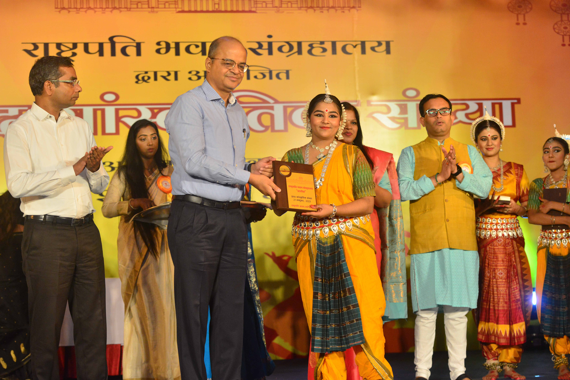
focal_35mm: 70
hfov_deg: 28.8
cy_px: 190
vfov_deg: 19.5
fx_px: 1109
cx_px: 285
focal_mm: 70
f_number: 3.5
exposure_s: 1/400
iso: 2000
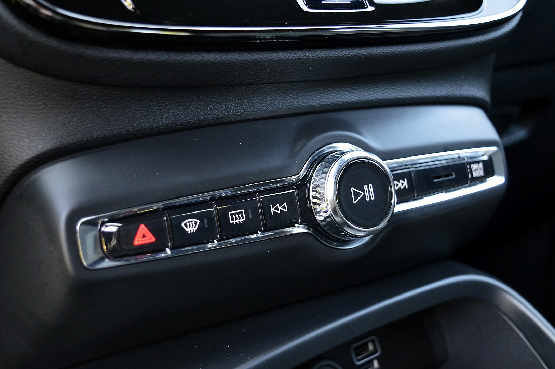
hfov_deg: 45.0
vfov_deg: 30.8
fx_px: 670
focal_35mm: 44
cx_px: 278
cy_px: 184
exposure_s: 1/30
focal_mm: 29
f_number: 4.2
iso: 800
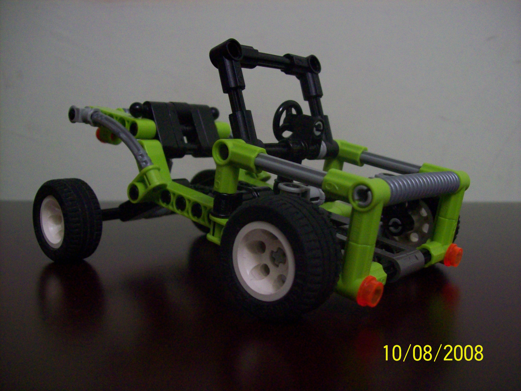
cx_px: 260
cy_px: 196
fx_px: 542
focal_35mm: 36
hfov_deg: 51.4
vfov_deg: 39.6
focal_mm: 6
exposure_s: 1/8
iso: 200
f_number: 2.7
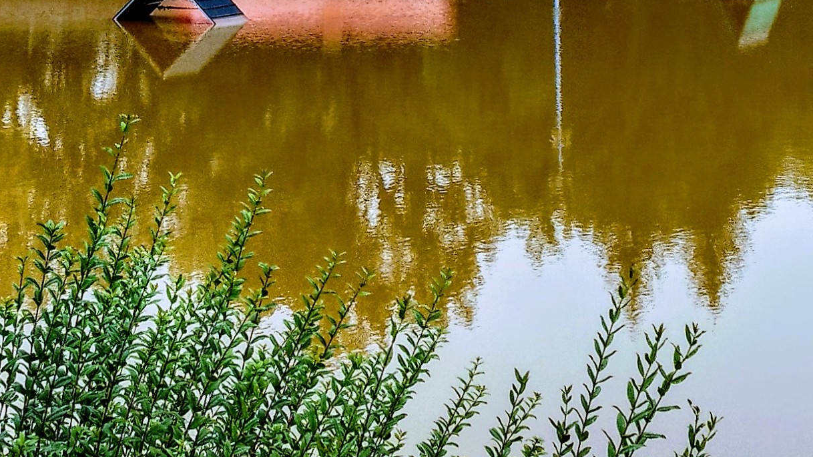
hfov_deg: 29.1
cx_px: 705
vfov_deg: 15.9
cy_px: -216
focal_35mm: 70
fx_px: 1509
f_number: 1.89
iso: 50
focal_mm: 5.95
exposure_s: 1/429
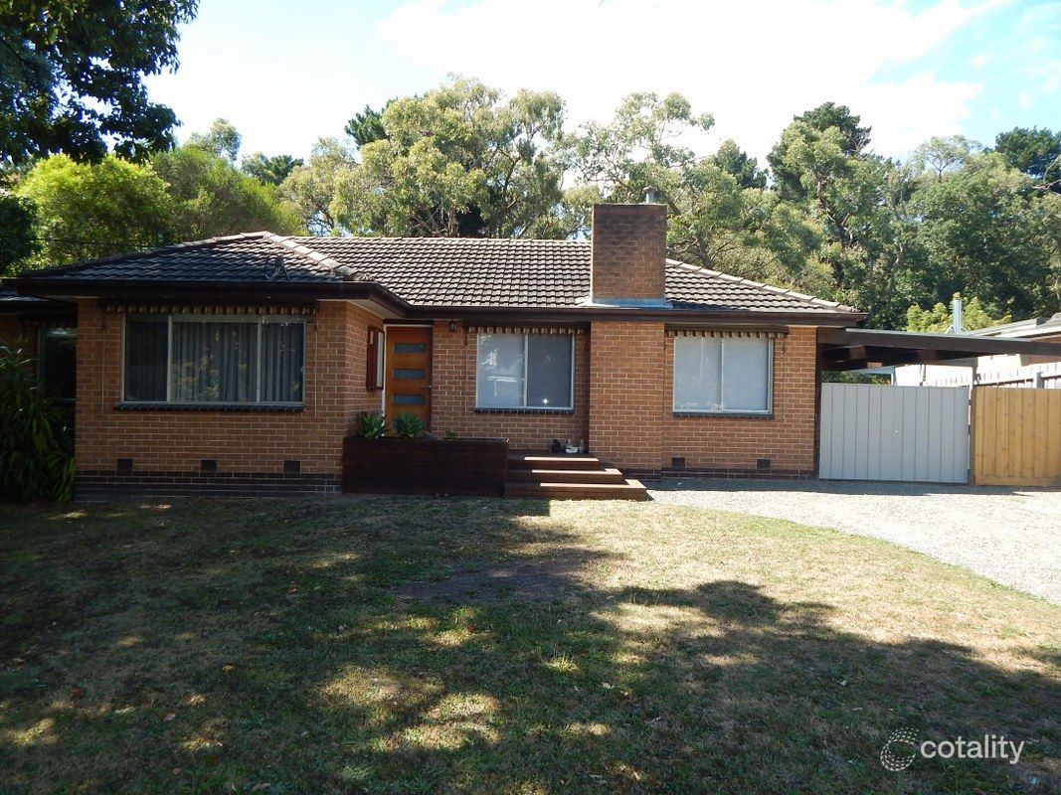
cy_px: 398
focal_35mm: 22
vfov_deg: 61.1
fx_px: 674
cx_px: 530
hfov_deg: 76.4
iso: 125
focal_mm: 4
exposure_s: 1/400
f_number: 3
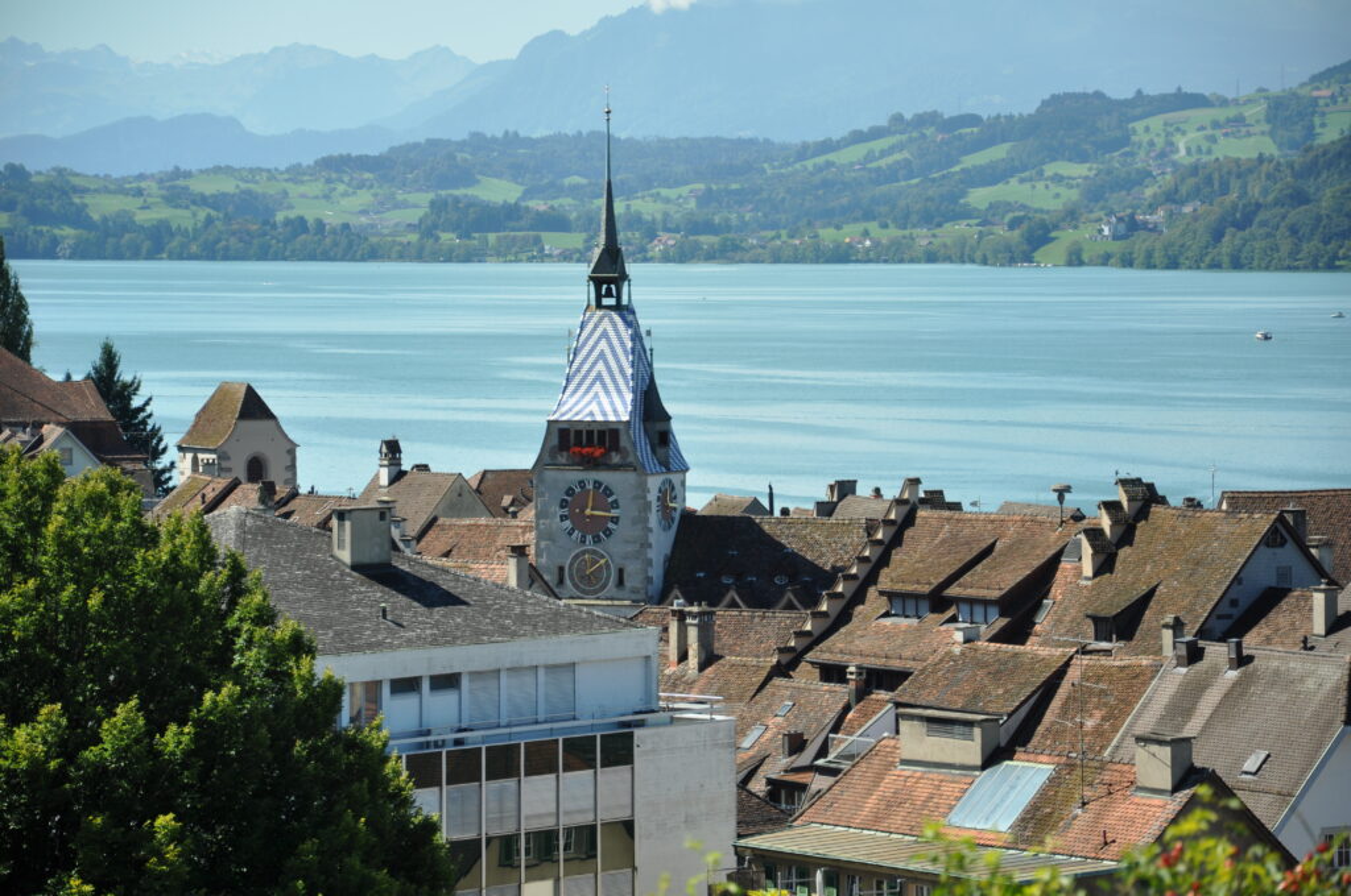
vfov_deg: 8.7
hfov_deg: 13.1
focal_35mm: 158
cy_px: 448
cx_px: 676
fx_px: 5903
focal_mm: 105
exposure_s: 1/500
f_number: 5.6
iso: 200
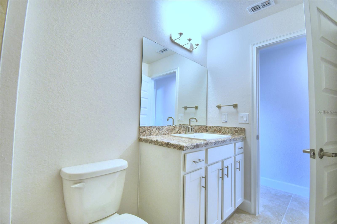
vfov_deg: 77.3
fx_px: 140
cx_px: 168
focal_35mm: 15
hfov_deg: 100.4
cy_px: 112
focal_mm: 10
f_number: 4.5
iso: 400
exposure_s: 1/50
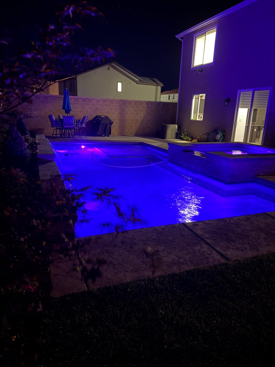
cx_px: 138
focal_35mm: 24
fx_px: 254
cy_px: 184
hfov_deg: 56.8
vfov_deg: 71.6
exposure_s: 1/5
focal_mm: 6.76
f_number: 1.78
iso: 1250
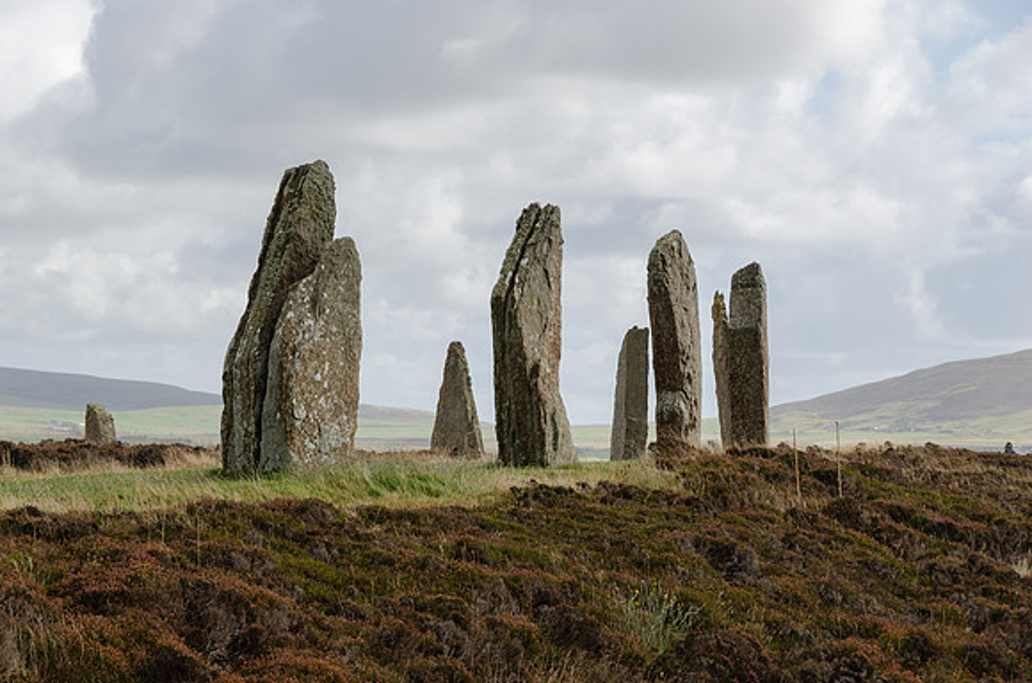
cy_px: 342
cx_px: 516
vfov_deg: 11.1
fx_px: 3518
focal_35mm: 123
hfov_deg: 16.7
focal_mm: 82
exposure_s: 1/250
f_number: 8
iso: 100
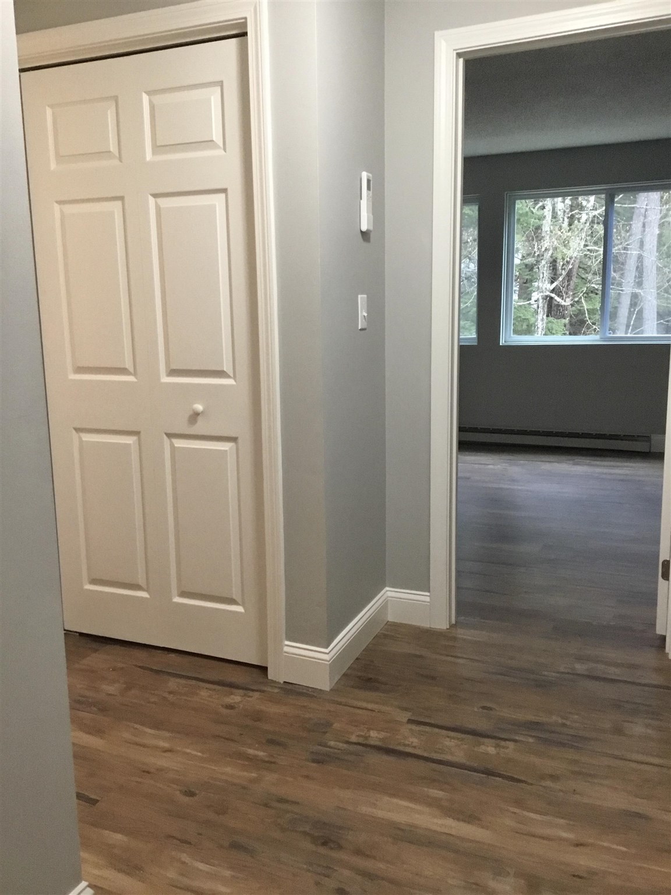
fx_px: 801
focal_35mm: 31
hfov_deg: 45.4
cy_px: 448
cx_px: 336
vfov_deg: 58.4
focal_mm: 3.3
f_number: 2.4
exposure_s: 1/30
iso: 200
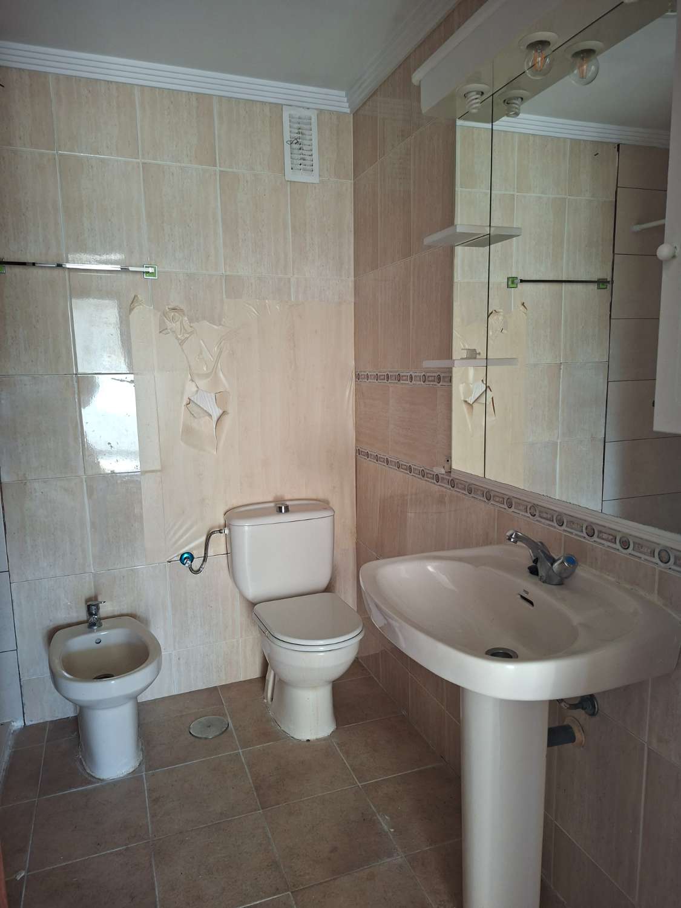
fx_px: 603
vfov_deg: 73.9
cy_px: 454
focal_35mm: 23
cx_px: 340
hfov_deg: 58.9
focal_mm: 5.54
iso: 320
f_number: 1.8
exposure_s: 1/33
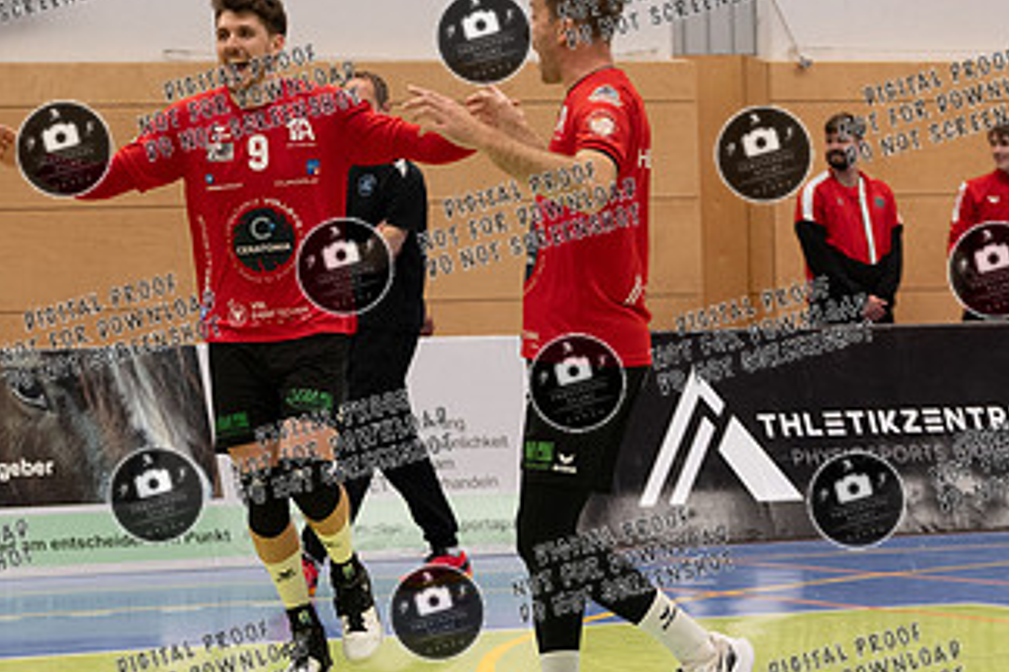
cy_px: 313
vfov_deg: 8.2
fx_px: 4680
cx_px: 215
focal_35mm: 167
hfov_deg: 12.3
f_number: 3.5
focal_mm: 85
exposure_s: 1/1250
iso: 2800
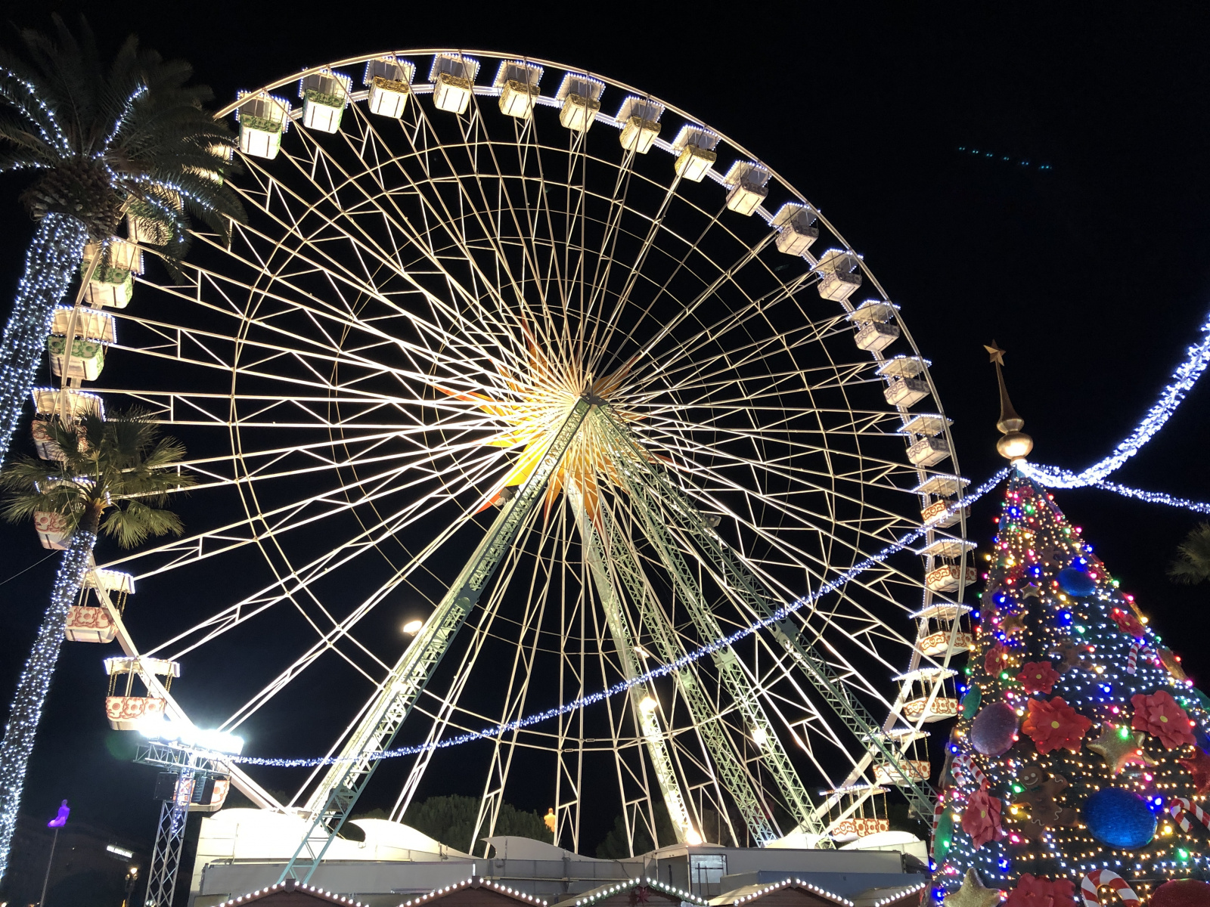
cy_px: 454
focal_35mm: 28
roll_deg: -0.2
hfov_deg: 63.4
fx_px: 979
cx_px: 605
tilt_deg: +26.8
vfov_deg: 49.7
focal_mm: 3.99
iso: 40
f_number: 1.8
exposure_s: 1/17
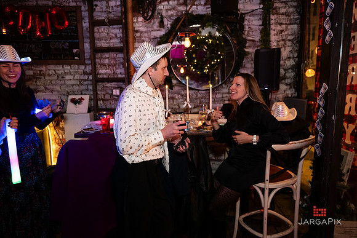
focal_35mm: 25
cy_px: 116
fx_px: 250
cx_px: 183
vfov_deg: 50.9
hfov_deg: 71.0
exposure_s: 1/100
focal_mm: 24
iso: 3200
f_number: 2.8
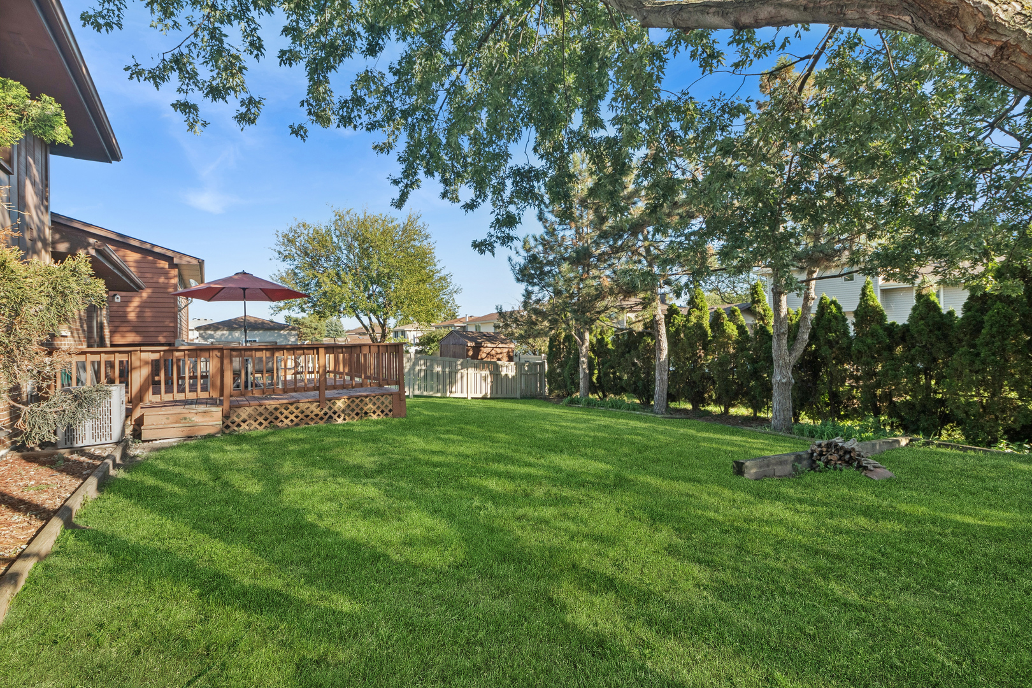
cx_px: 516
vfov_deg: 77.3
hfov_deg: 100.4
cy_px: 344
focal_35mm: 15
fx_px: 430
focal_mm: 10
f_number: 8
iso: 400
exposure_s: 1/320
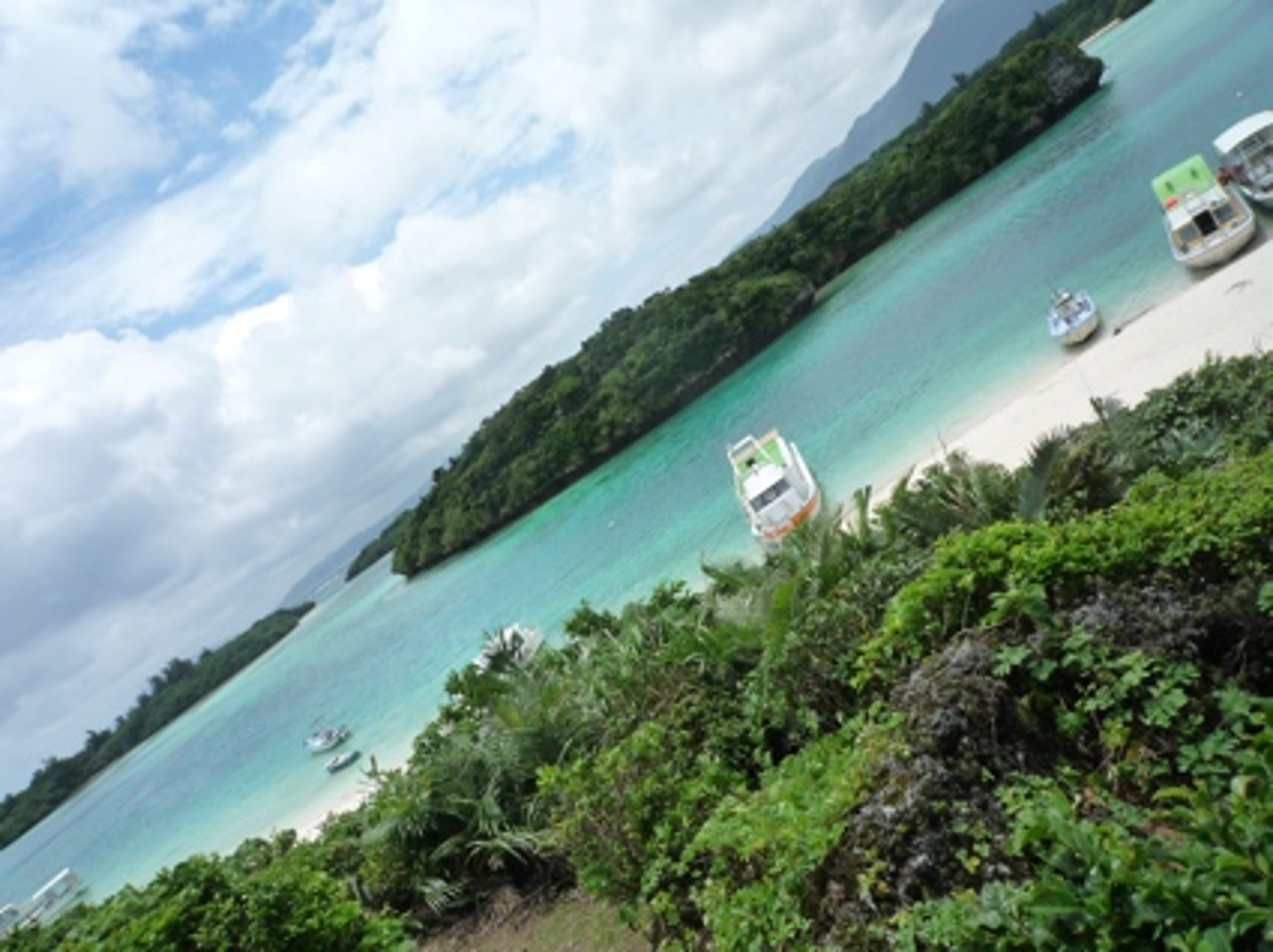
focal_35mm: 25
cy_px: 476
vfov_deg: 54.8
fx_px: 919
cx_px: 636
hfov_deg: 69.4
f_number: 5
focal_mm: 4.4
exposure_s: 1/800
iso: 160
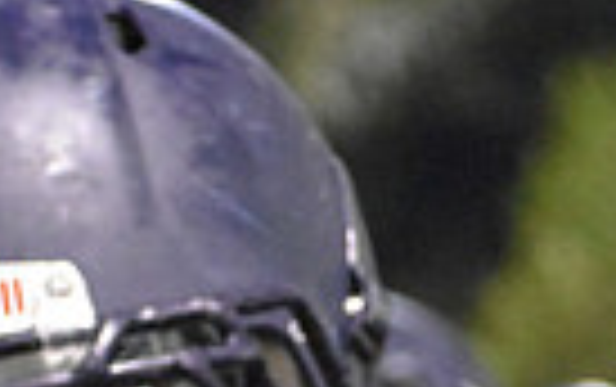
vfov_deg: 2.4
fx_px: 9329
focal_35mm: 555
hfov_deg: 3.8
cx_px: 74
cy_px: 1120
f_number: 4.8
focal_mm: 86
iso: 12800
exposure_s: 1/100
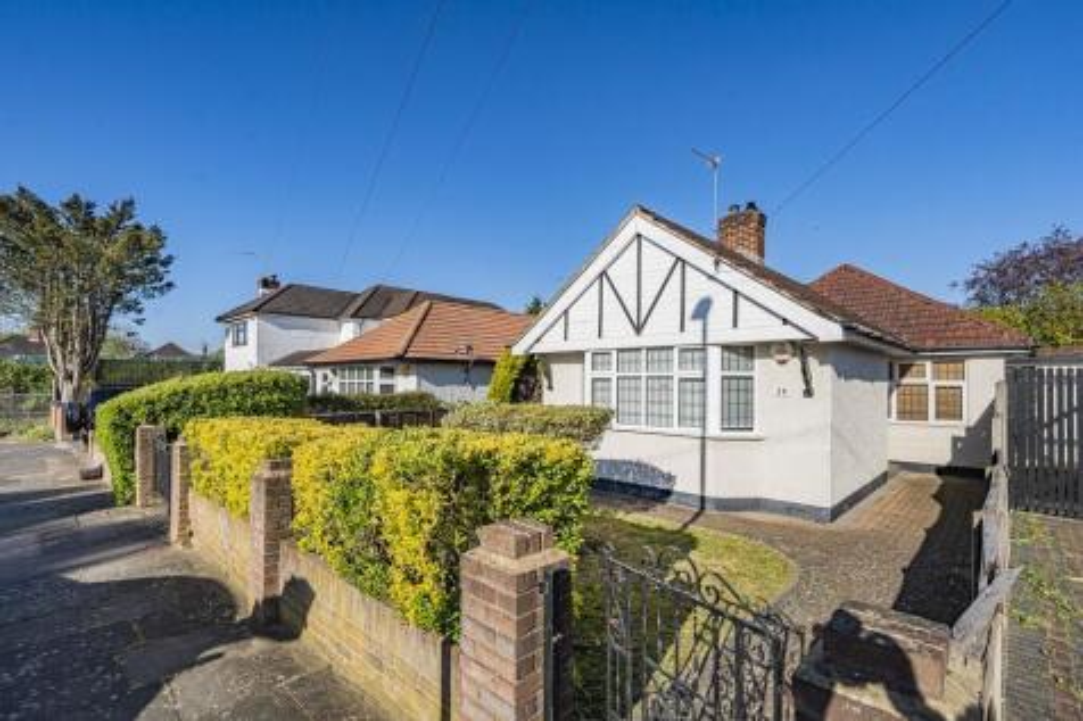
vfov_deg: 73.7
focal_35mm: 16
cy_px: 360
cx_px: 542
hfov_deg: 96.8
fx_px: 481
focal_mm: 16
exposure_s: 1/1600
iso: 320
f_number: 9
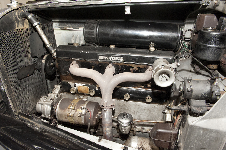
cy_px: 75
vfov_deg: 53.1
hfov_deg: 73.8
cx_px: 113
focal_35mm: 24
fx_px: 151
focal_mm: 24
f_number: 8
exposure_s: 1/60
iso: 3200
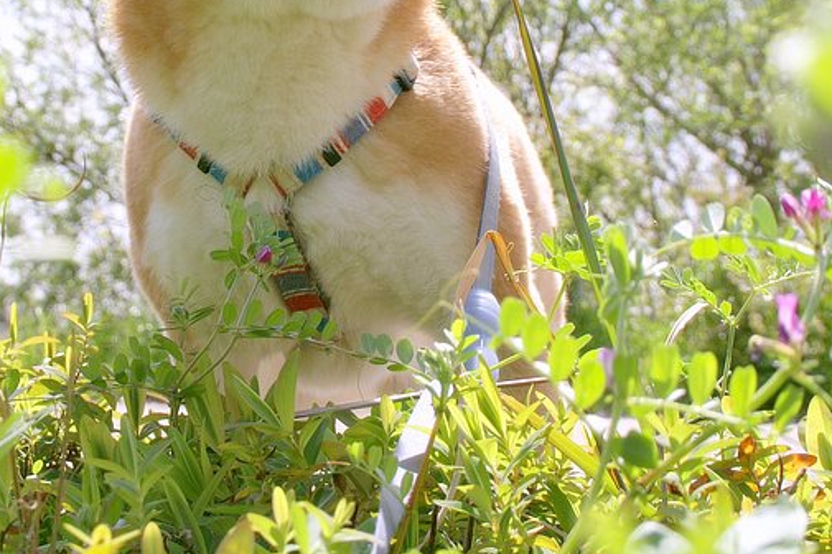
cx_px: 318
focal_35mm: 73
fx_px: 1686
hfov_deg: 27.6
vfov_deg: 18.3
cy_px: 24
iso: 100
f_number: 6.3
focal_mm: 24
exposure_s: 1/500
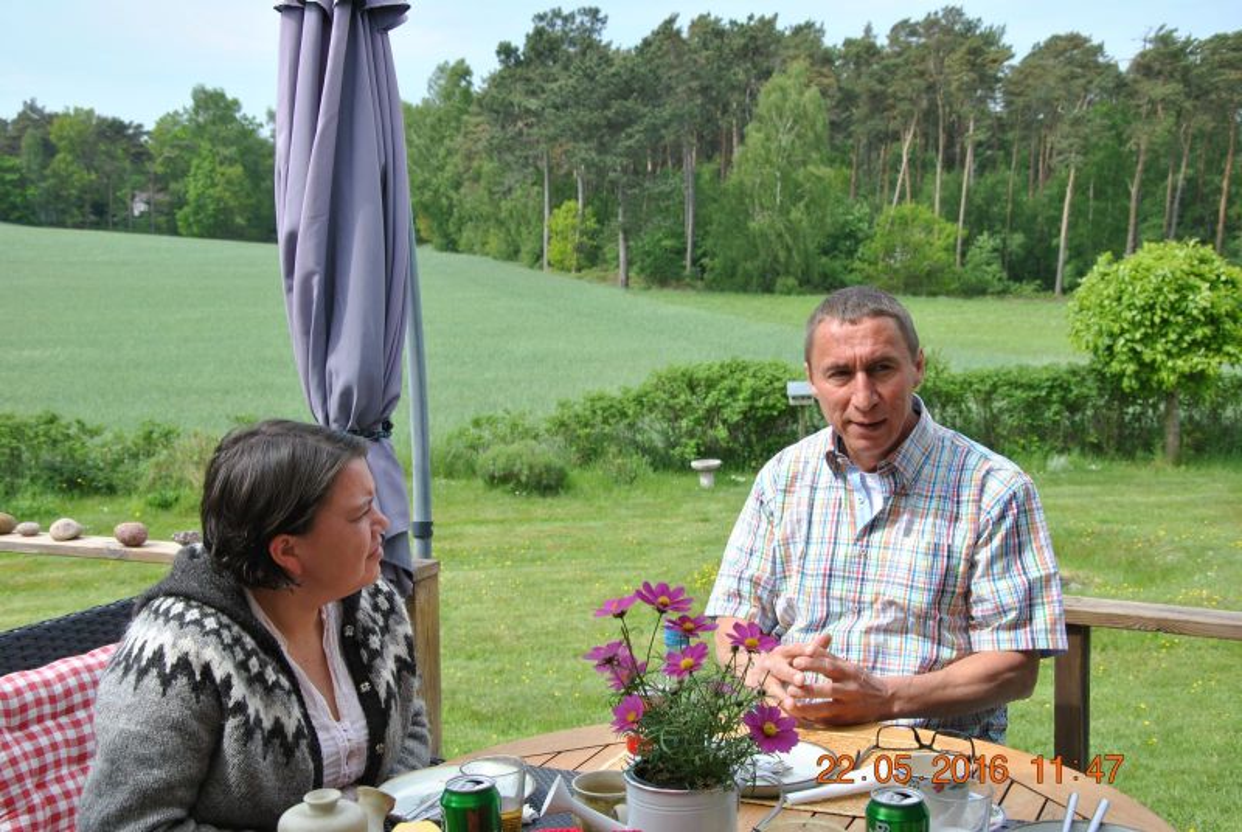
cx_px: 621
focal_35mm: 45
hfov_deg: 43.5
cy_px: 416
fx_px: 1555
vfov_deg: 30.0
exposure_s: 1/200
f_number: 7.1
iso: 100
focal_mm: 30
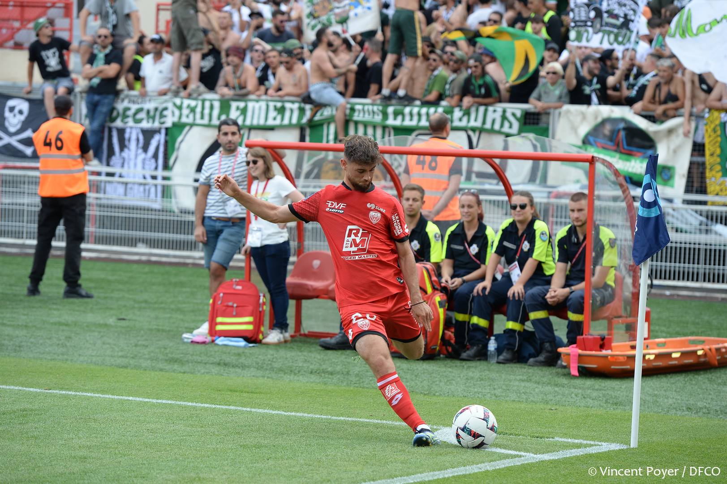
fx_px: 3027
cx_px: 364
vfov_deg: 9.1
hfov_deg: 13.7
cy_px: 242
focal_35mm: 150
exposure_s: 1/1000
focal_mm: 150
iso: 500
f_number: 4.5
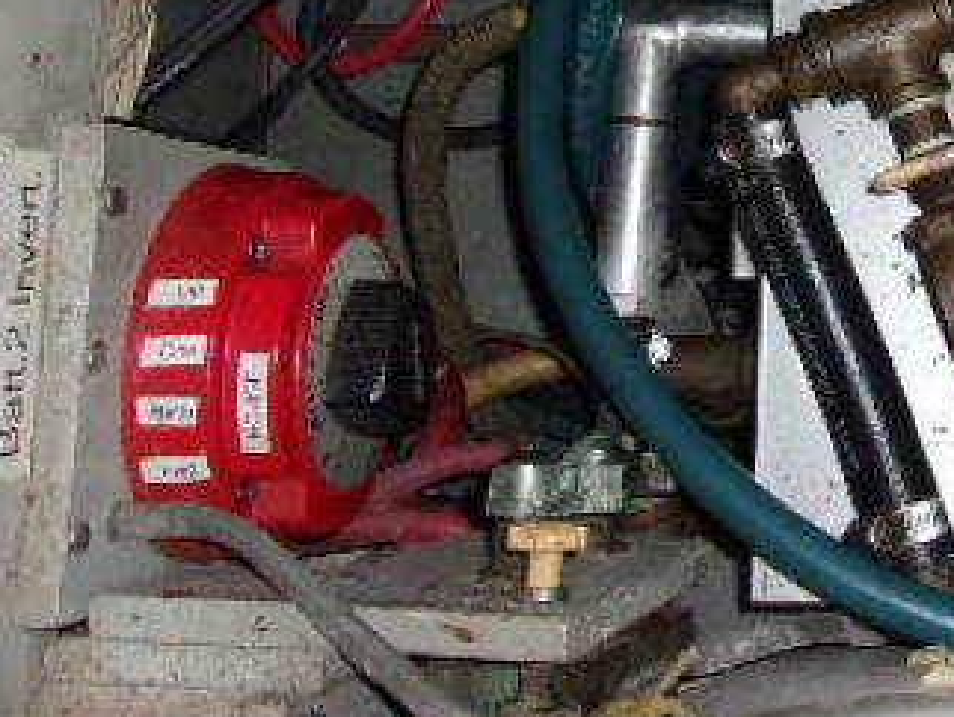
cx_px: 1037
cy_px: 53
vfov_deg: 21.4
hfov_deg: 26.7
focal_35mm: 67
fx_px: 1848
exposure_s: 1/34
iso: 200
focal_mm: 4.9
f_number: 3
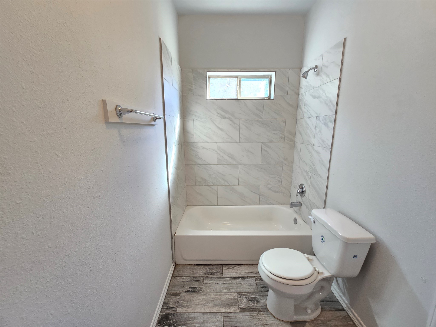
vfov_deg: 89.9
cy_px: 164
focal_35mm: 13
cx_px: 218
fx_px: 164
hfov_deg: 106.2
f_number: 2.2
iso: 125
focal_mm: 2.2
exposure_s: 1/60
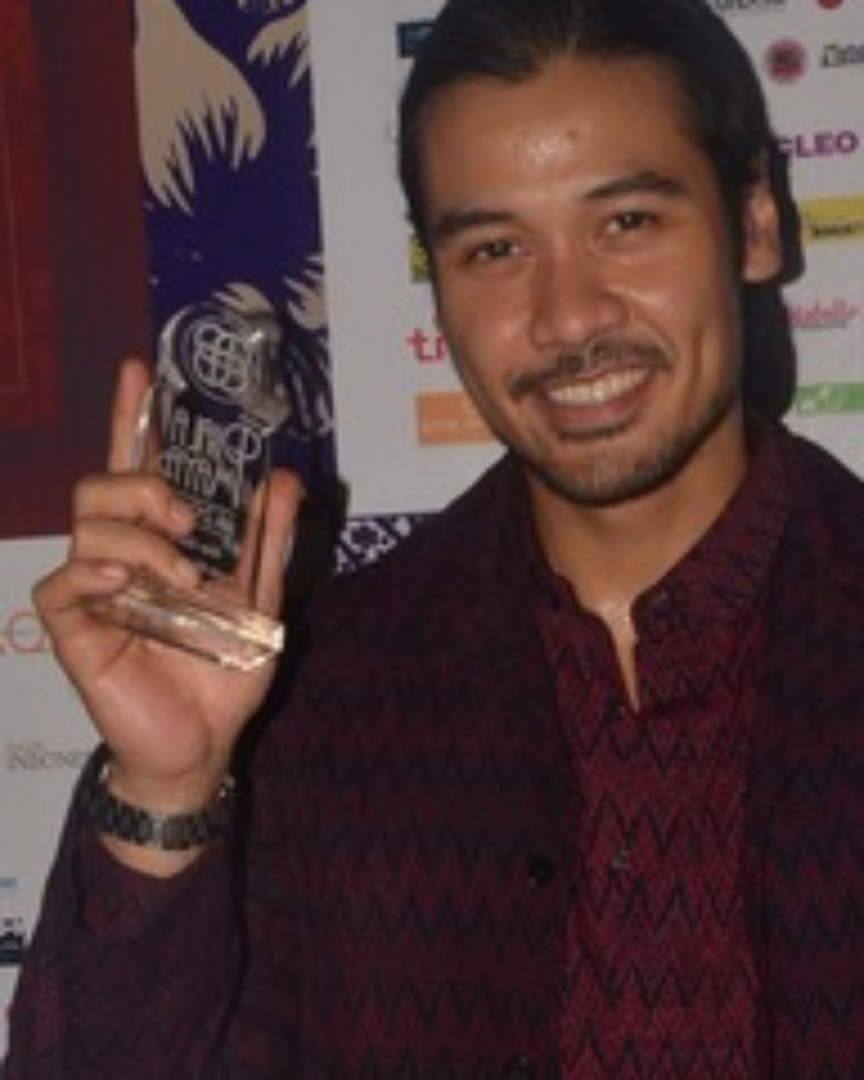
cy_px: 549
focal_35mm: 60
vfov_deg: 31.6
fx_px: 1911
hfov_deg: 25.1
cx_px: 666
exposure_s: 1/125
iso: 200
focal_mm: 25
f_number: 13
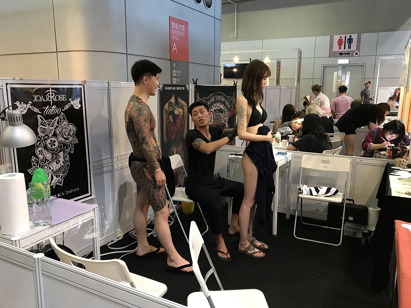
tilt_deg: -10.3
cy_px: 154
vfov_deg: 49.7
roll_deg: -0.8
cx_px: 206
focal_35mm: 28
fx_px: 332
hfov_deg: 63.4
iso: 80
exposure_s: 1/17
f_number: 1.8
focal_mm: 3.99
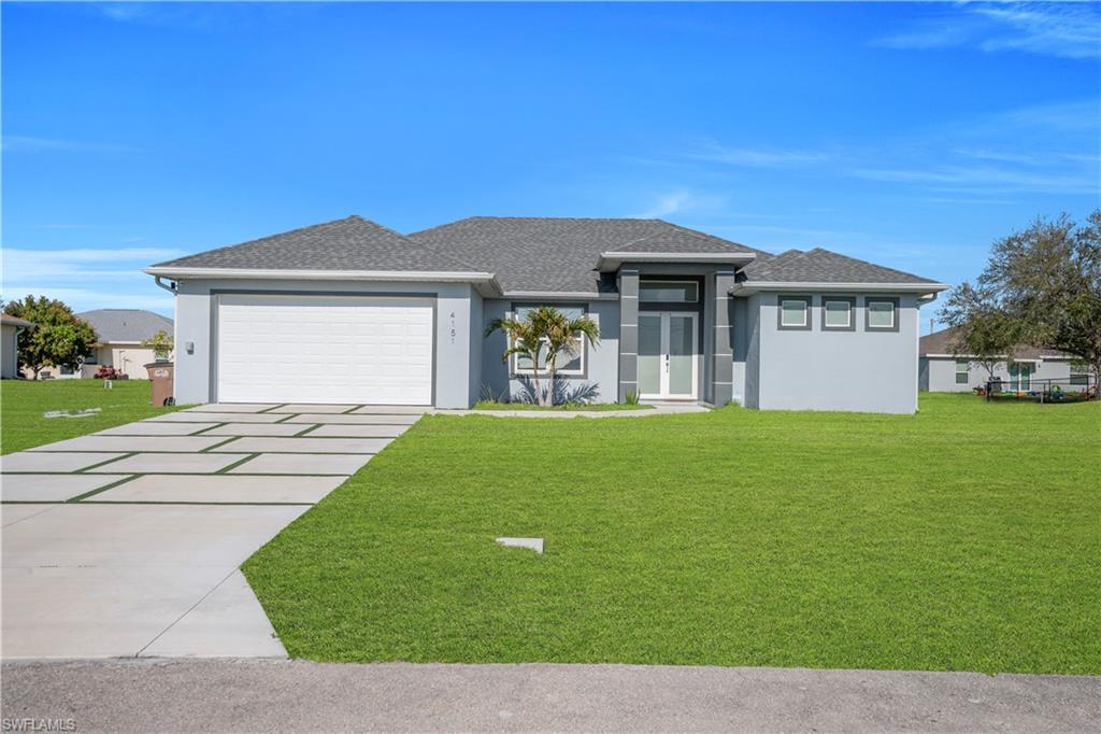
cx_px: 550
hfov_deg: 61.9
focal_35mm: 30
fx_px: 917
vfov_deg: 43.6
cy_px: 367
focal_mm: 20
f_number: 8
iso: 100
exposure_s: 1/500
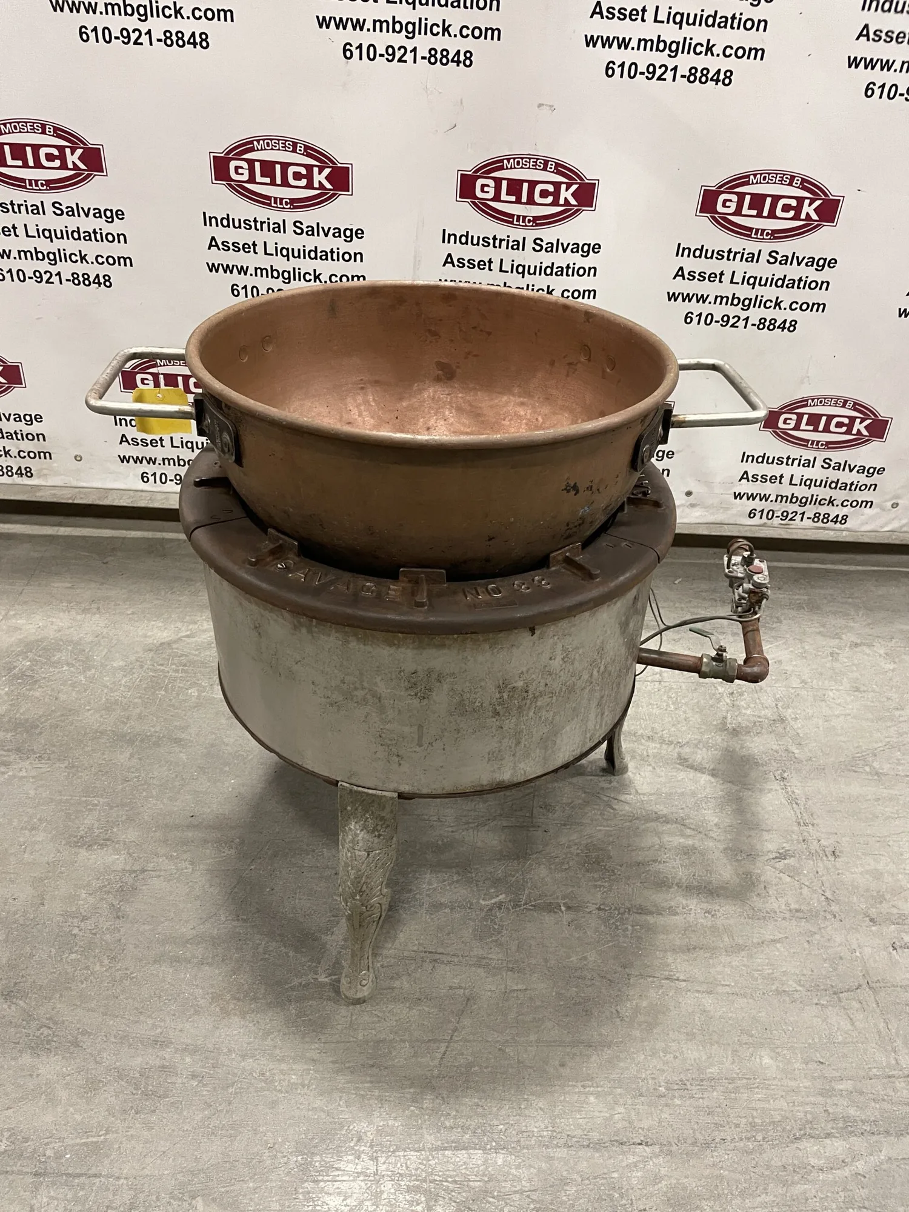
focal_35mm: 26
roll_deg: -3.1
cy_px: 606
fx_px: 910
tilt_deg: -34.7
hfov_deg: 53.1
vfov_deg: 67.3
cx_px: 454
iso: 500
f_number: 1.6
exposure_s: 1/60
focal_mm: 4.2
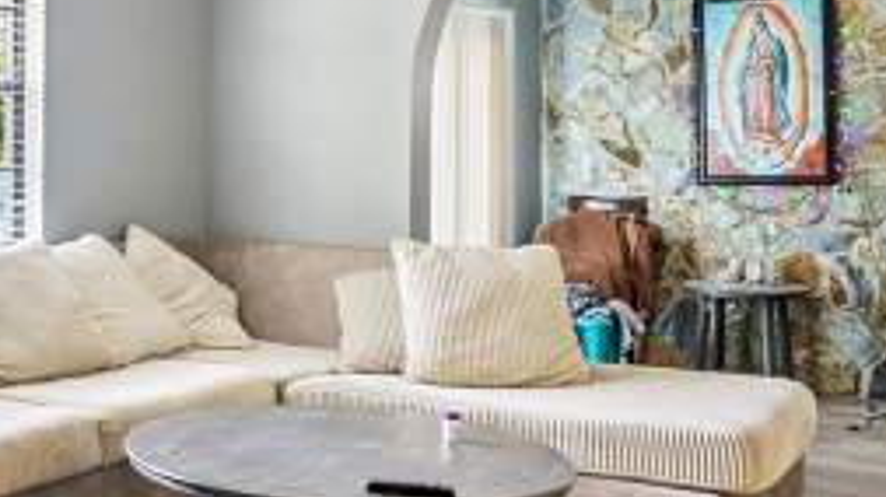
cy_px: 150
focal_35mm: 53
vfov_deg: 22.5
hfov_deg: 35.3
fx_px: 1244
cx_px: -11
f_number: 8
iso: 1000
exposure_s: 1/40
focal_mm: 16
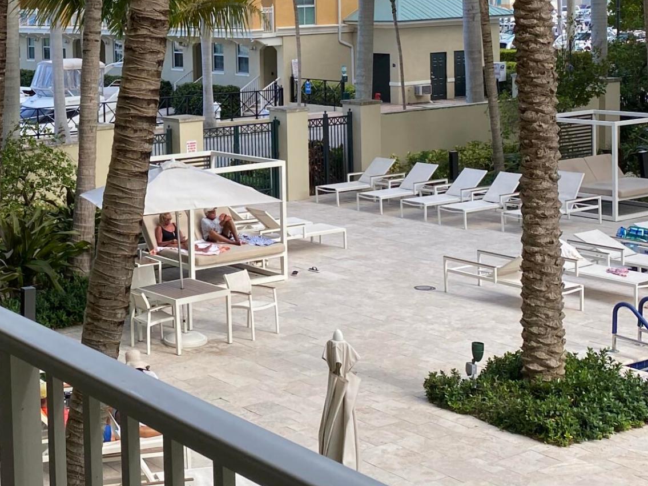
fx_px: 1235
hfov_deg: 28.3
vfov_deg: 21.9
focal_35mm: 66
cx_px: 64
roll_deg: +1.5
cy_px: 80
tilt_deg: -4.1
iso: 32
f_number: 1.8
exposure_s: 1/582
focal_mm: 4.25
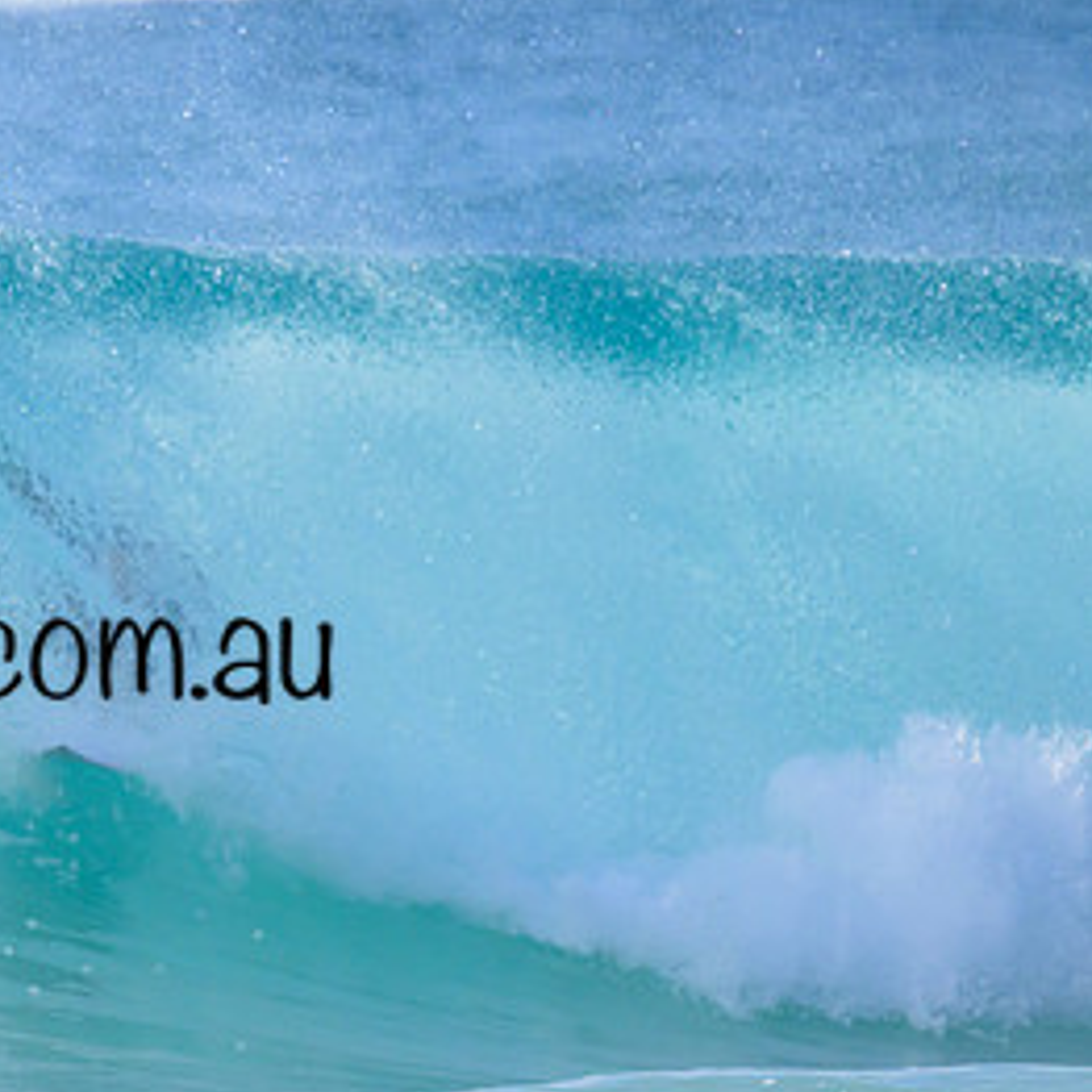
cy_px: 602
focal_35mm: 1545
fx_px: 55142
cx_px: -108
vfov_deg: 1.1
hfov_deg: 1.1
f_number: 11
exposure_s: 1/2000
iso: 1250
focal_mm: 800
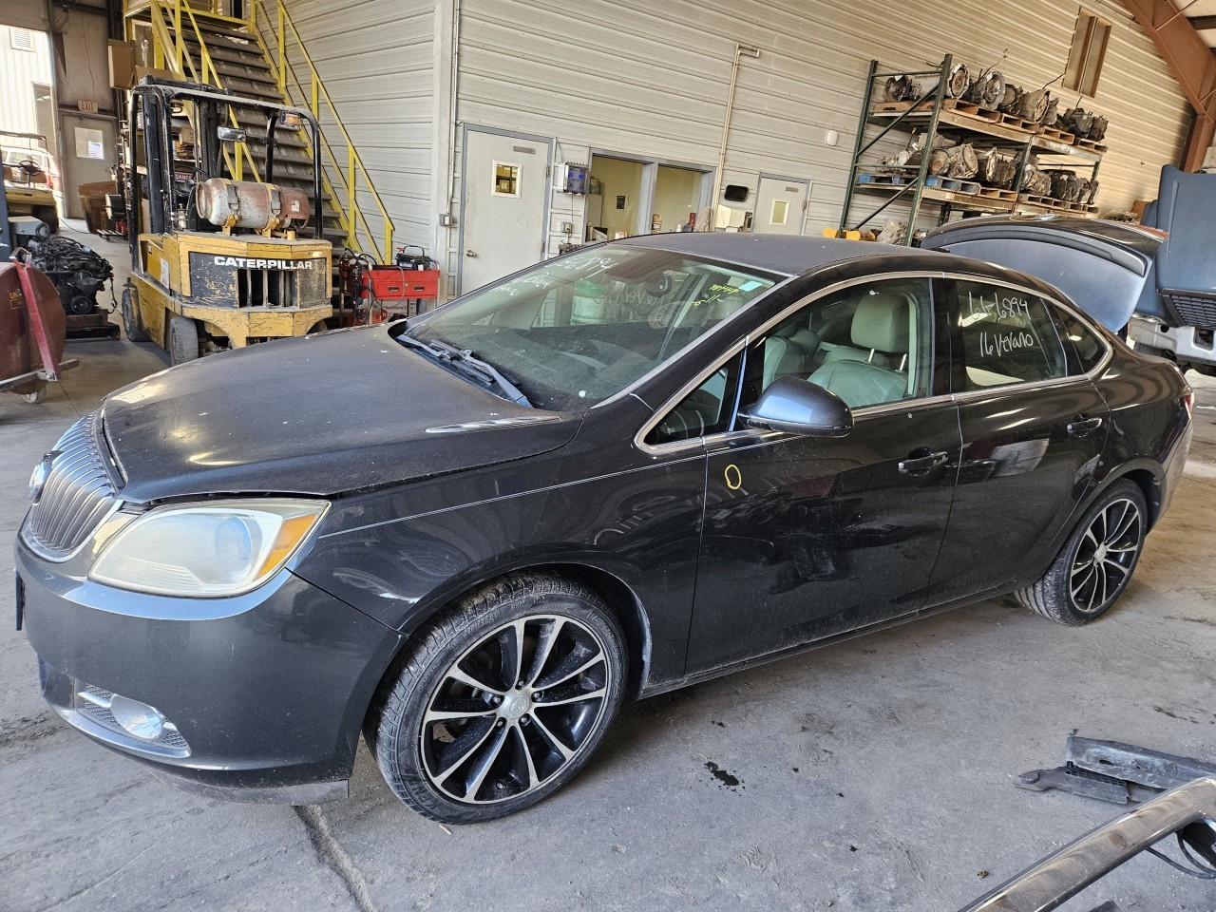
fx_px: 808
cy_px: 456
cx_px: 608
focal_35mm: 23
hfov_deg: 73.9
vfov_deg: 58.9
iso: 200
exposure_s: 1/120
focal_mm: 5.4
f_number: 1.8
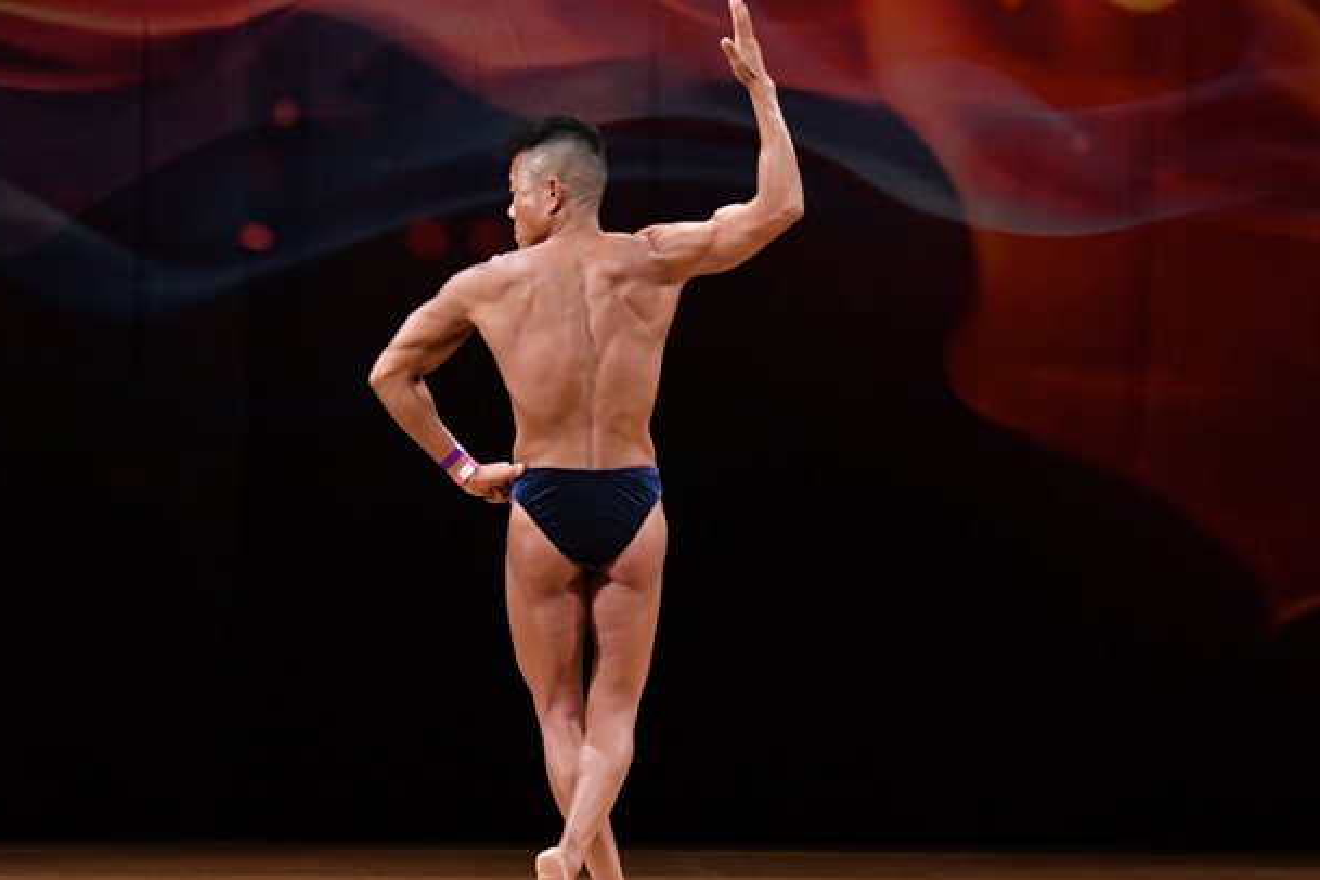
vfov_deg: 5.0
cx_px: 569
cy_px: 490
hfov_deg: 7.5
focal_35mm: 276
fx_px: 10119
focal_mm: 145
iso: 4000
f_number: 5.6
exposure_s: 1/400
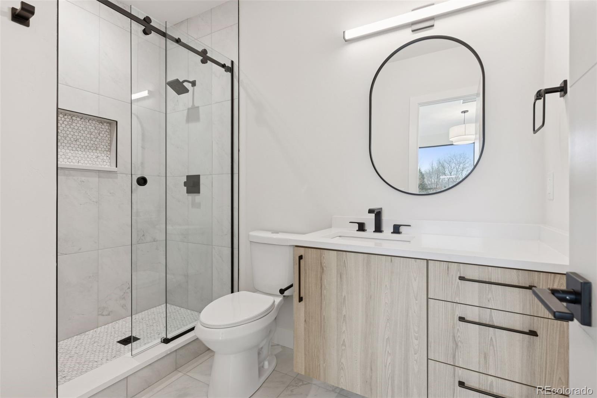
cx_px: 298
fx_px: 282
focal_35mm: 17
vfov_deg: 70.4
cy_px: 199
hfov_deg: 93.3
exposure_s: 1/10
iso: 400
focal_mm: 17
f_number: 9
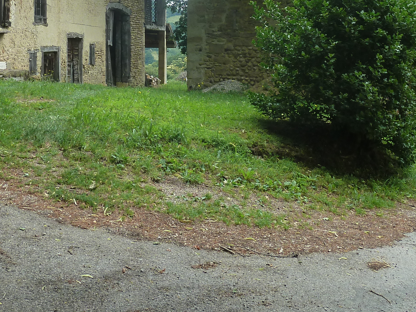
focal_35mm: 52
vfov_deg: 26.7
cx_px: 191
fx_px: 625
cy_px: 10
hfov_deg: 36.8
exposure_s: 1/200
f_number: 4
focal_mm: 4.1
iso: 125
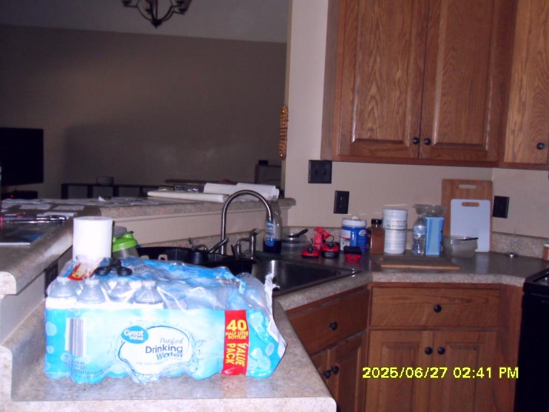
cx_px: 274
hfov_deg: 52.6
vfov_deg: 40.7
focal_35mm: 35
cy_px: 206
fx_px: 555
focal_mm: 6.3
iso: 400
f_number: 3.5
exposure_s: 1/45
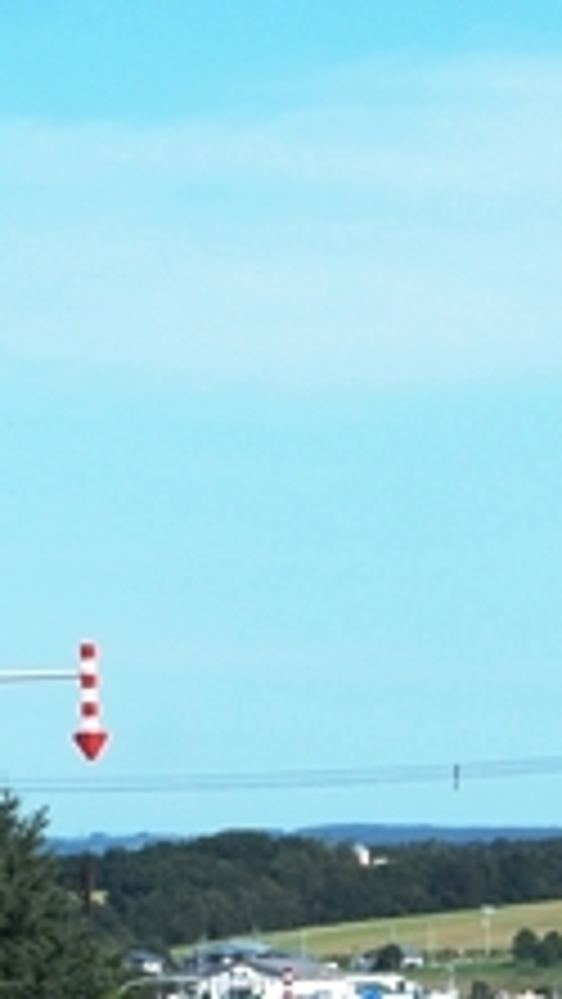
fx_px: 5983
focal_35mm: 226
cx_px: 396
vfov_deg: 9.5
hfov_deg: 5.4
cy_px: 675
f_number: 8
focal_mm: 40
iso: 200
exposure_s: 1/400
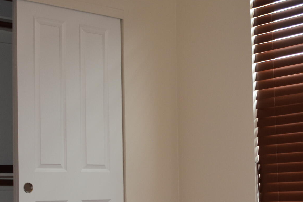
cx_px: 191
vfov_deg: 17.4
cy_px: 157
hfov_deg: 25.9
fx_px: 656
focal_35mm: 78
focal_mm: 20
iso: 360
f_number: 4
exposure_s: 1/60
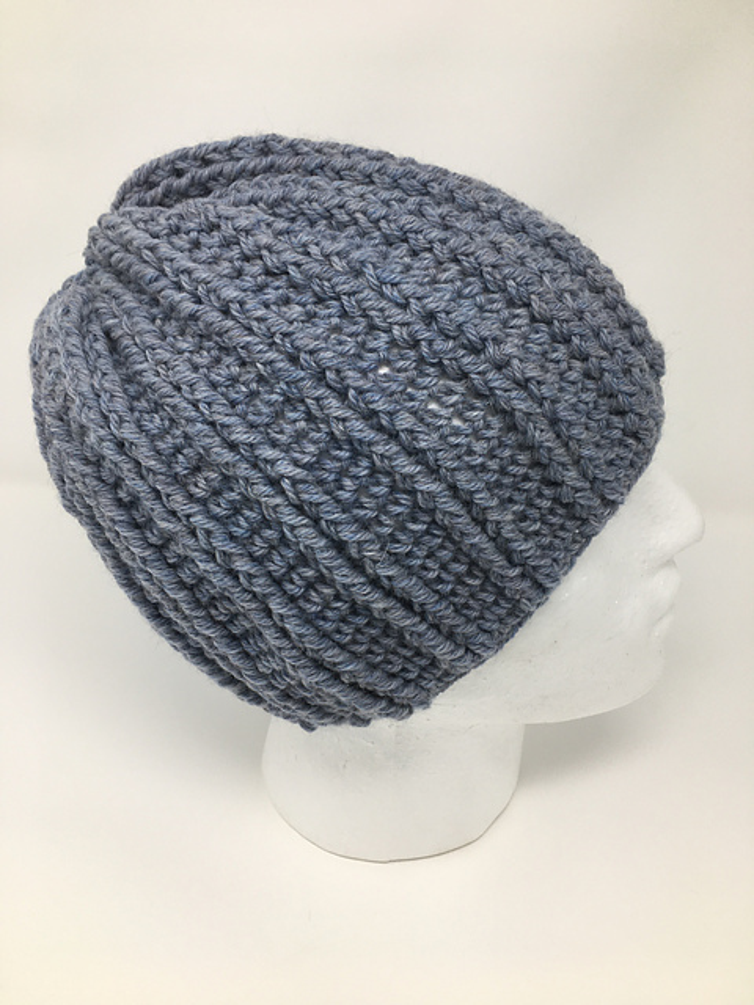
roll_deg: -1.8
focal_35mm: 29
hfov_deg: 48.2
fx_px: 842
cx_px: 377
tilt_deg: -30.3
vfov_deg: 61.7
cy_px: 502
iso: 32
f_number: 2.2
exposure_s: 1/120
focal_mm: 4.15
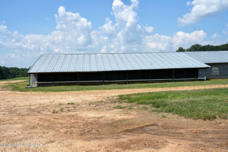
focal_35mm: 35
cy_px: 76
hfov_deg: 54.4
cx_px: 114
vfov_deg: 37.9
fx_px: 222
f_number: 11
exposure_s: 1/800
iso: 400
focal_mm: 35
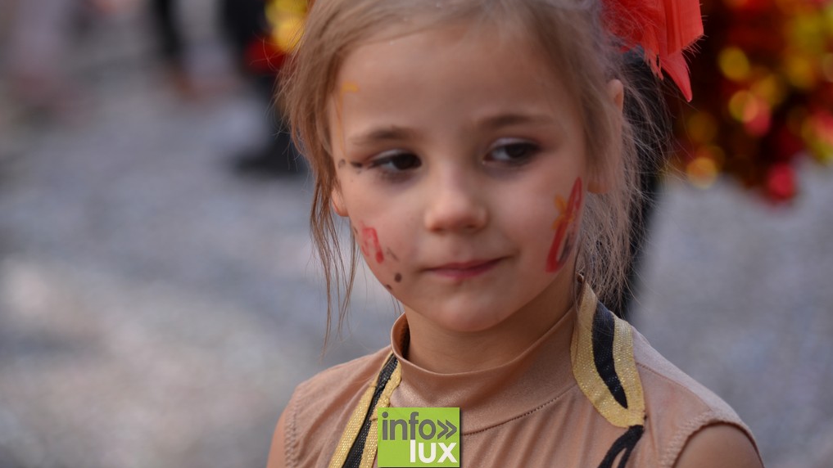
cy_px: 194
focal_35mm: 135
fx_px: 2971
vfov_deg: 9.0
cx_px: 419
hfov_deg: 16.0
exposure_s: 1/400
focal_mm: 85
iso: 100
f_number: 2.8
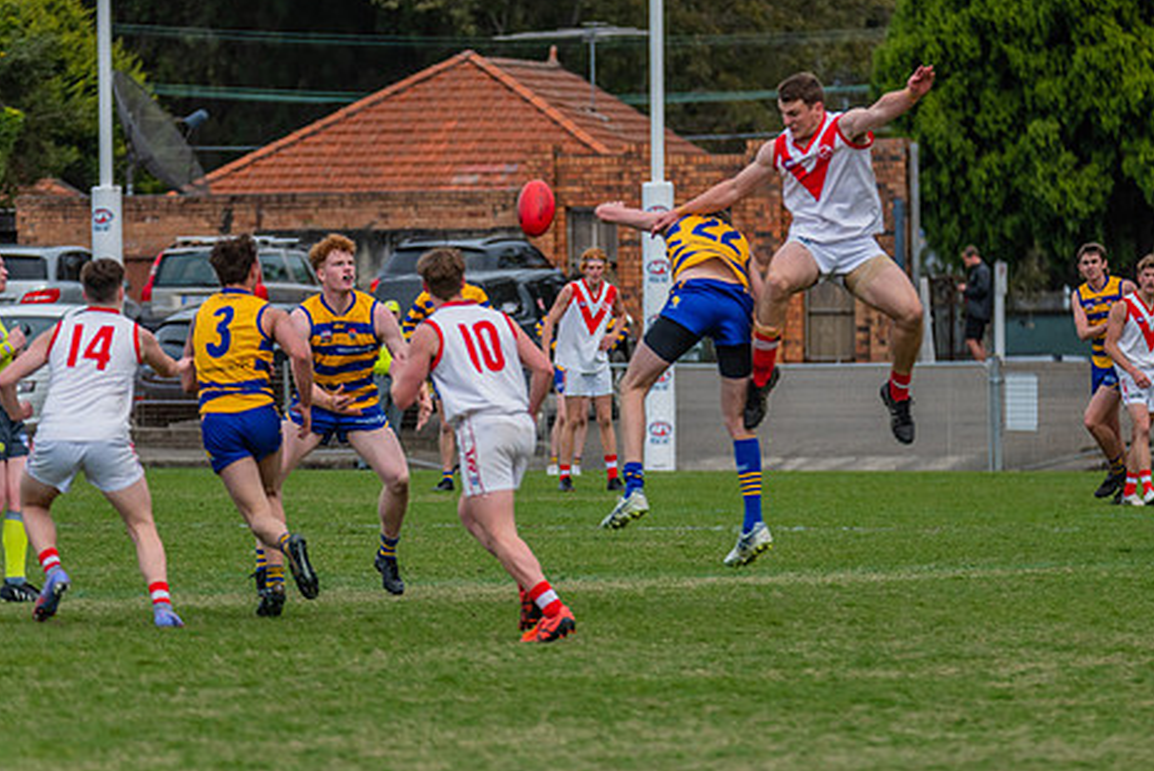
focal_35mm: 376
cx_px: 521
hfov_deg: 5.5
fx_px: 12060
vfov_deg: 3.7
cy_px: 307
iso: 800
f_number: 6.3
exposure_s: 1/1600
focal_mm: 300
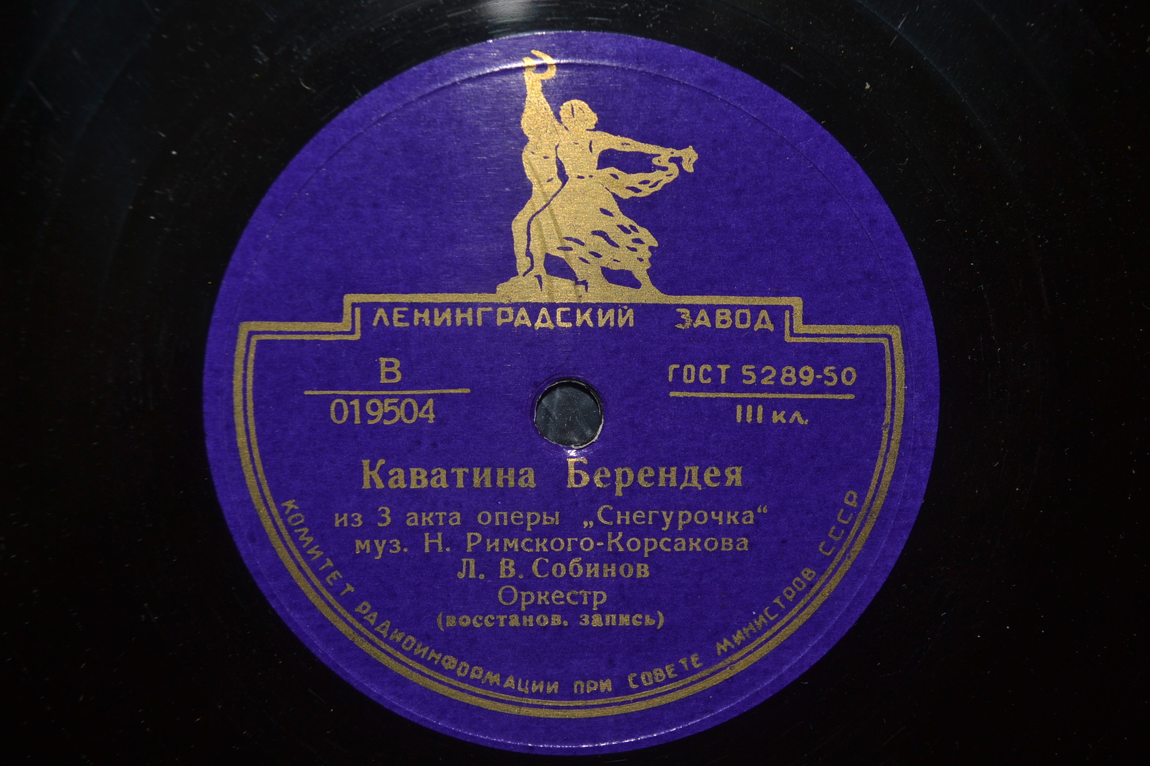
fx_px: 1629
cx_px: 575
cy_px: 383
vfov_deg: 26.5
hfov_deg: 38.9
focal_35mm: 51
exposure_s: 1/160
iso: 100
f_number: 5
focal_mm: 34
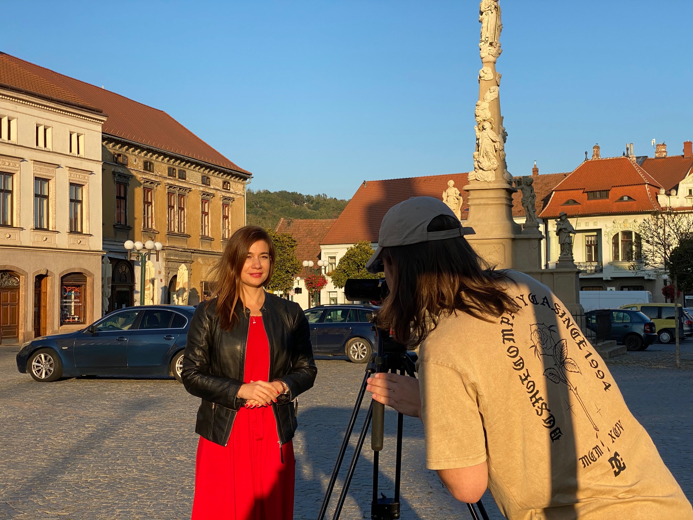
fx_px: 1041
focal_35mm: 52
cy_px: 260
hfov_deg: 36.8
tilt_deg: +2.3
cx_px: 346
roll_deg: +0.0
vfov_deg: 28.0
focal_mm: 6
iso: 20
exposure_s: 1/841
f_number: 2
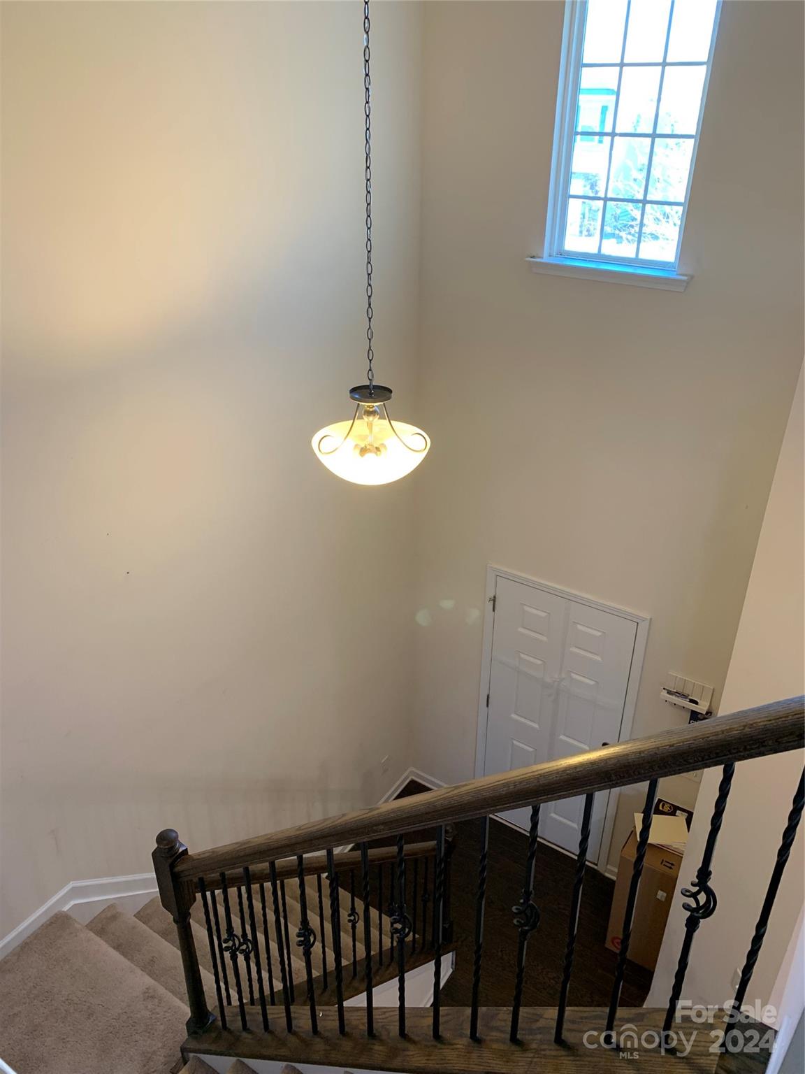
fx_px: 806
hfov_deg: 53.1
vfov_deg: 67.3
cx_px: 402
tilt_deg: -28.2
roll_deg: -1.8
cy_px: 537
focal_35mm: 26
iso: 125
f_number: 1.8
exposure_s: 1/60
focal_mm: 4.25
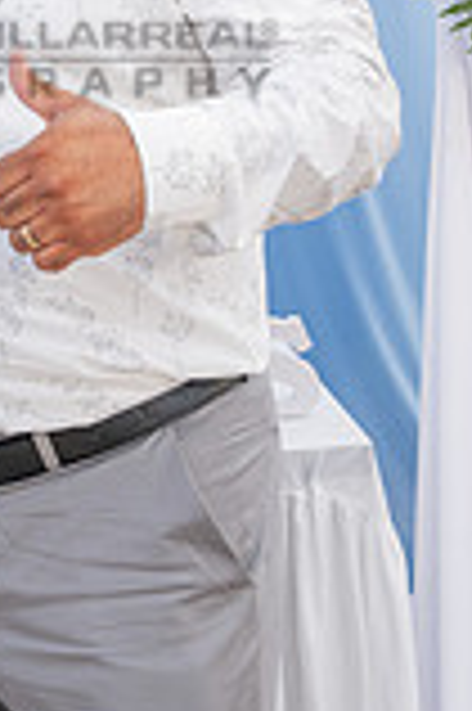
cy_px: 22
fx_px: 1971
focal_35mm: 100
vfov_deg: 19.9
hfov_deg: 13.3
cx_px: -72
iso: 200
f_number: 5.6
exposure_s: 1/125
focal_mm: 35
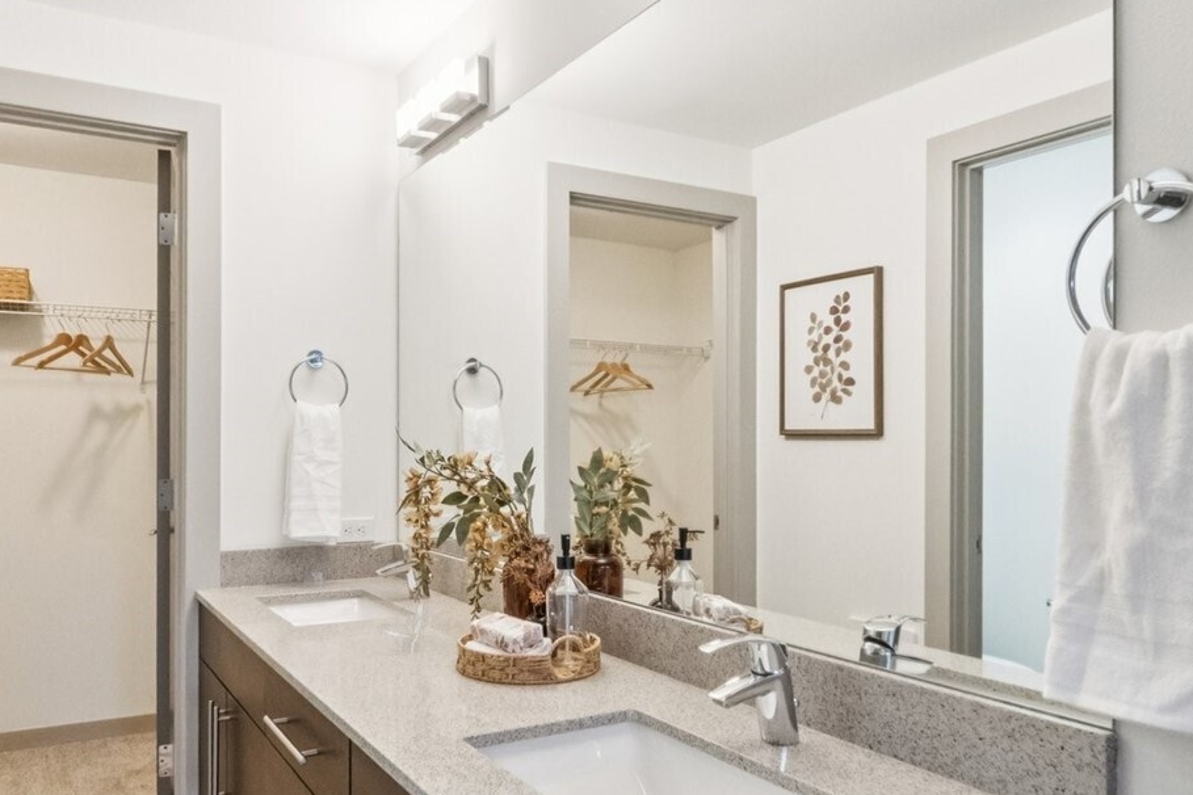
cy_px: 452
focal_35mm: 28
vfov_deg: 46.3
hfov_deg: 65.3
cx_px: 541
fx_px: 928
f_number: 9
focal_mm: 10
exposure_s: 1/30
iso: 2000
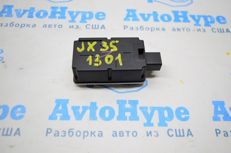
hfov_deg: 53.2
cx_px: 116
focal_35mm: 36
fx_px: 231
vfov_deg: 36.8
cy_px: 76
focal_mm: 24
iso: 6400
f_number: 4
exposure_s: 1/800
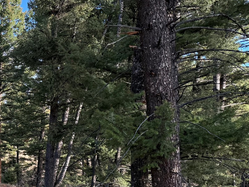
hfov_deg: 27.4
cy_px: 147
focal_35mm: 62
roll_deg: +1.2
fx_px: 446
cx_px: -51
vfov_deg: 23.3
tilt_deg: +0.3
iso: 100
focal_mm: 6.76
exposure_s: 1/622
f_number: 1.78
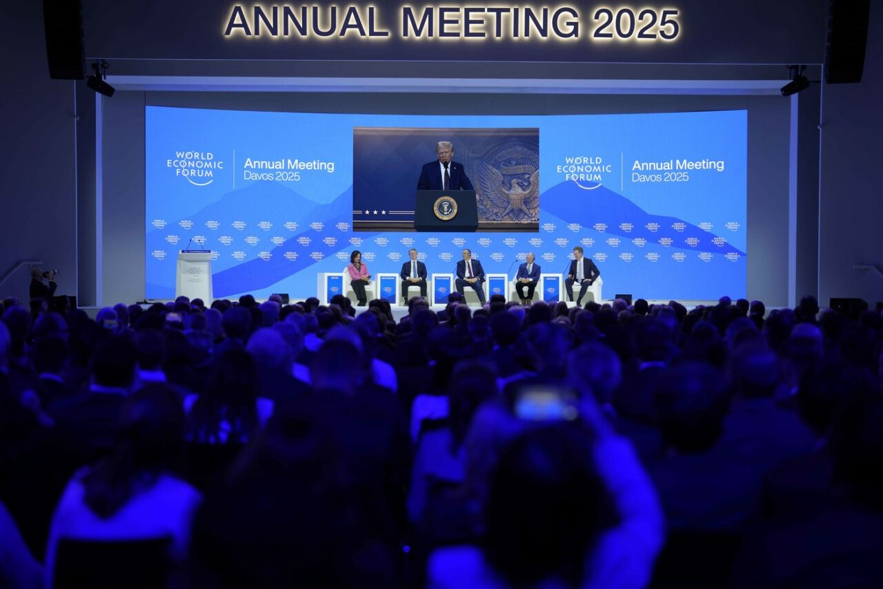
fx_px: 1226
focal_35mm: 50
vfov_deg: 27.0
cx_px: 442
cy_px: 294
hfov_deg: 39.6
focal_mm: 50
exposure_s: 1/160
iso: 100
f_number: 1.4
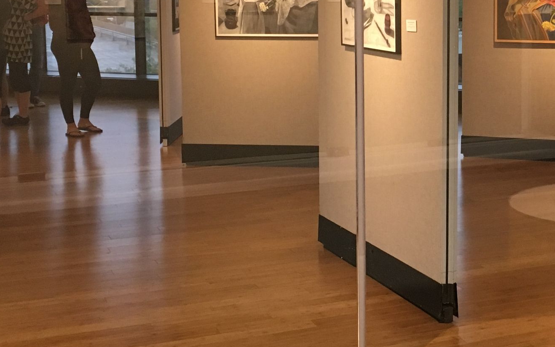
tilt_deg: -5.9
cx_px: 453
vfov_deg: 18.5
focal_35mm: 70
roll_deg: +0.1
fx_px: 1059
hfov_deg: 28.7
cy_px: 91
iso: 125
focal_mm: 4.15
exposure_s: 1/30
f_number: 2.2
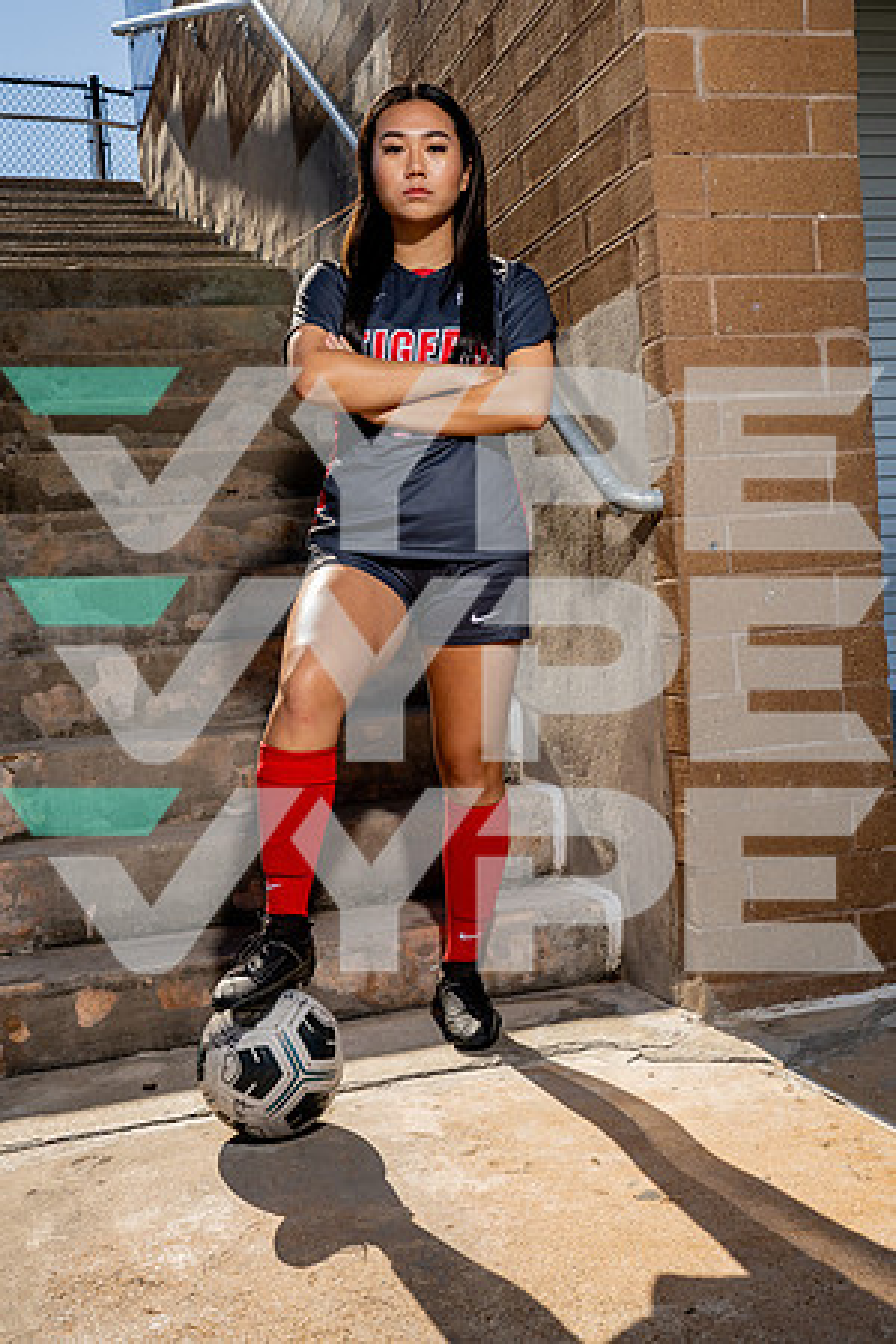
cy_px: 672
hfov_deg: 34.2
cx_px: 448
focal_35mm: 39
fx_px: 1456
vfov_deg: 49.6
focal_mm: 39
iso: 100
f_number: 8
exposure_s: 1/250
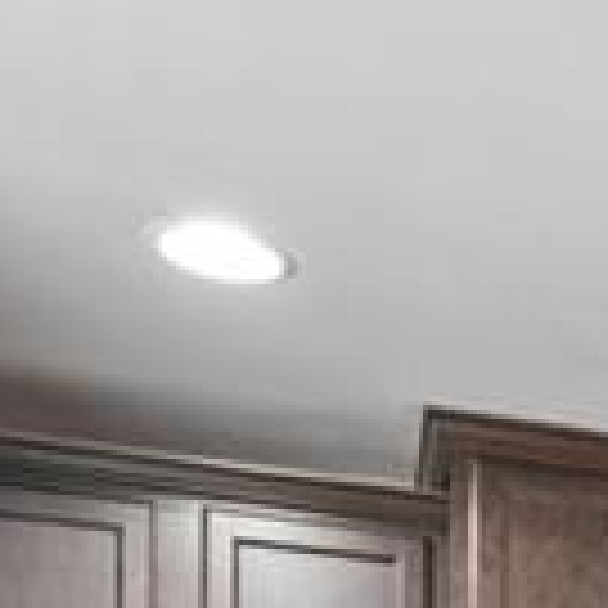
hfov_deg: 16.4
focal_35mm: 84
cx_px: 1175
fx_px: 1669
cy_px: 1205
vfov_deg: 16.1
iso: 400
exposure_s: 1/3.33
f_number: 8
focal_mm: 13
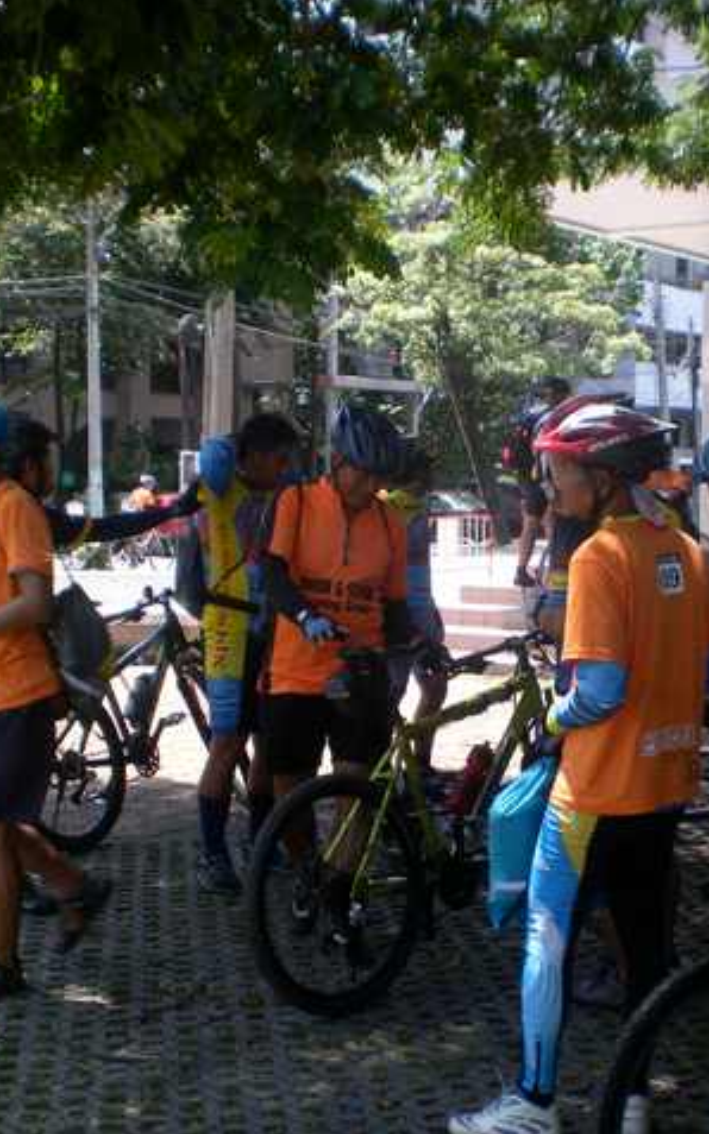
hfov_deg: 24.0
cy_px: 566
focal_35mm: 54
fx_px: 1670
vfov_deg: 37.5
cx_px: 388
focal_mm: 6.3
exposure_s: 1/116
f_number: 4.6
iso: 50
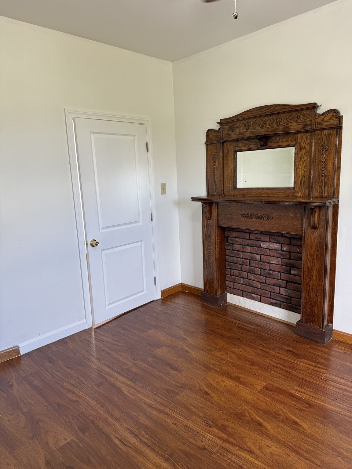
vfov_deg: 71.6
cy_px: 234
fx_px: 325
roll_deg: +2.7
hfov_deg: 56.8
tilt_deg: -10.3
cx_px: 176
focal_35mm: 24
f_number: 1.78
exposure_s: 1/120
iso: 100
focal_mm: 6.76
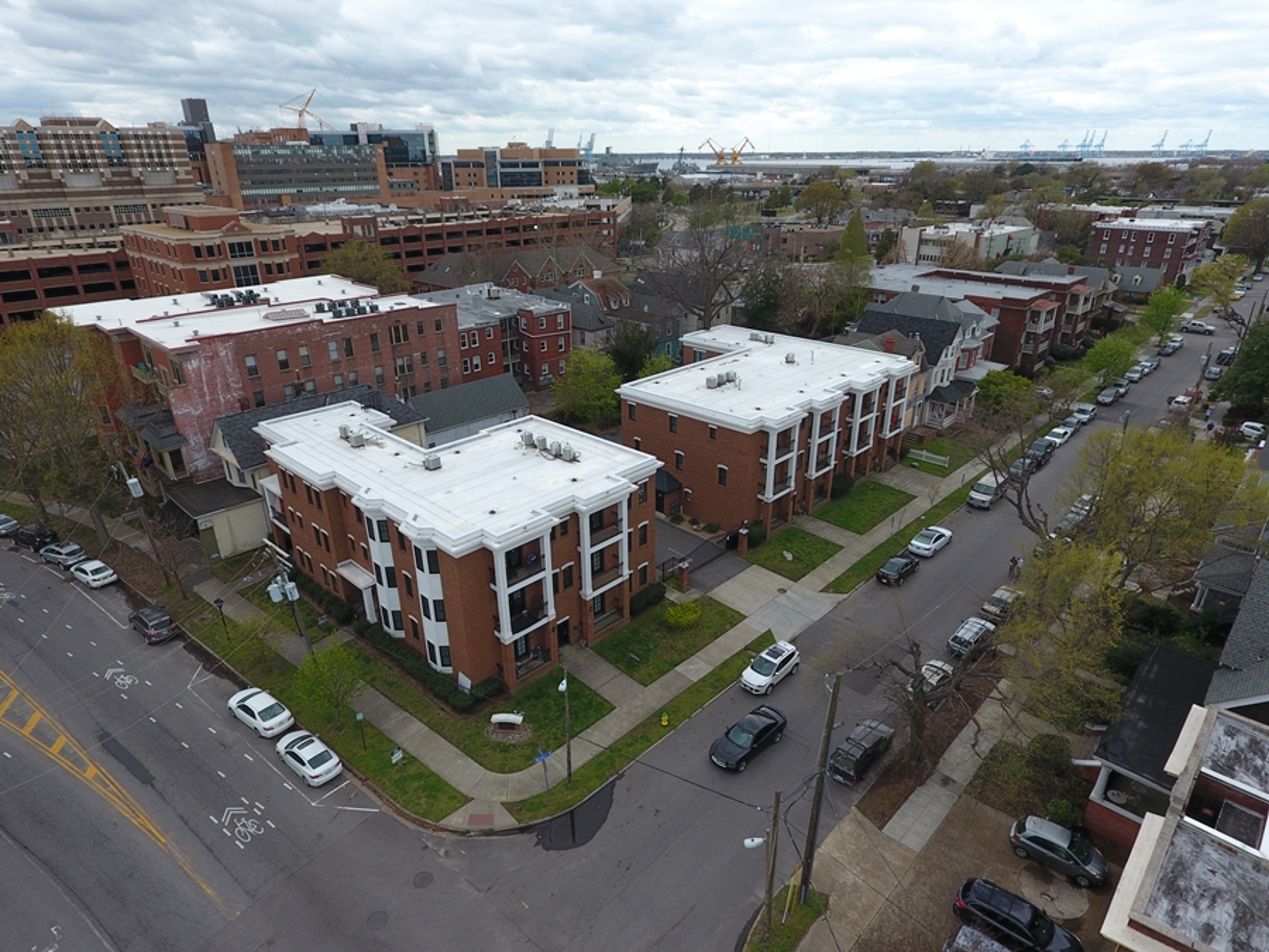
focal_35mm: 20
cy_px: 476
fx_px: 733
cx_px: 634
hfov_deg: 81.7
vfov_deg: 66.0
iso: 100
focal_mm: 3.61
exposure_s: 1/445
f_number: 2.8
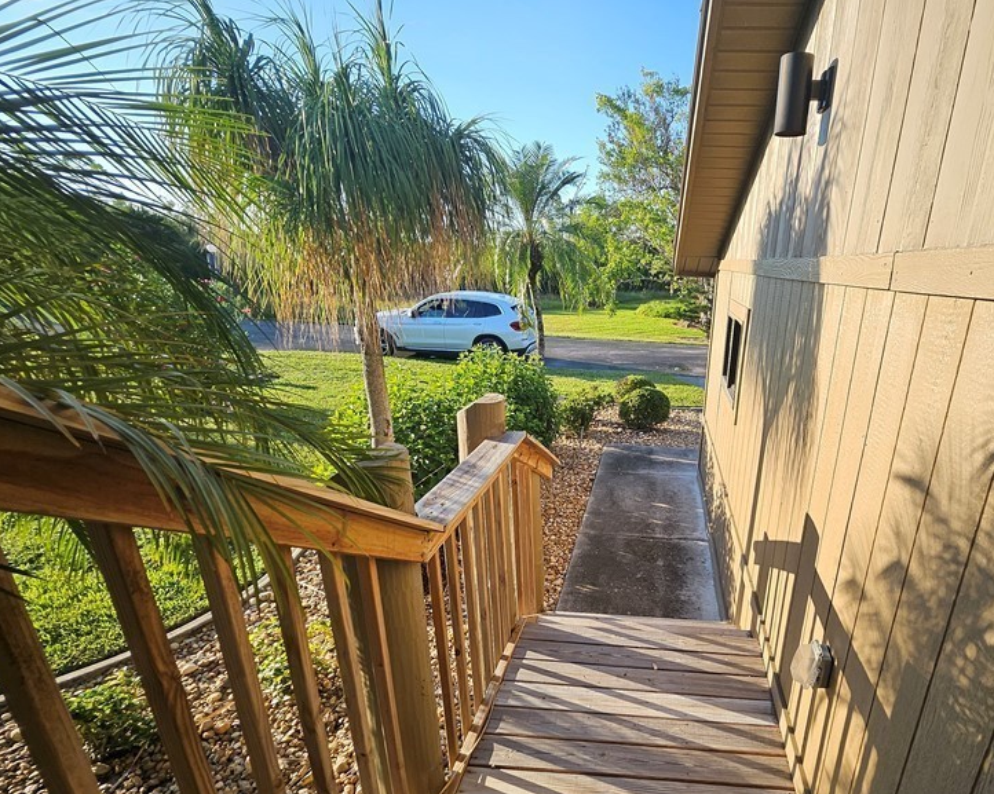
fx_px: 529
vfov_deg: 72.9
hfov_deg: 84.0
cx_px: 647
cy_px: 480
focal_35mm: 18
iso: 32
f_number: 2.2
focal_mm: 1.74
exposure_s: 1/408
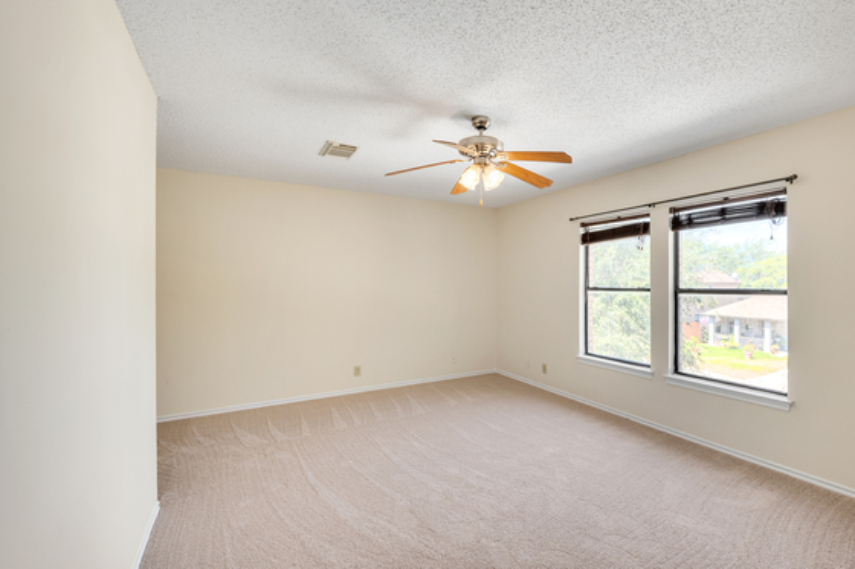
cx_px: 479
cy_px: 294
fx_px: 380
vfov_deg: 73.7
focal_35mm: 16
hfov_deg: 96.3
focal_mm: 14
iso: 250
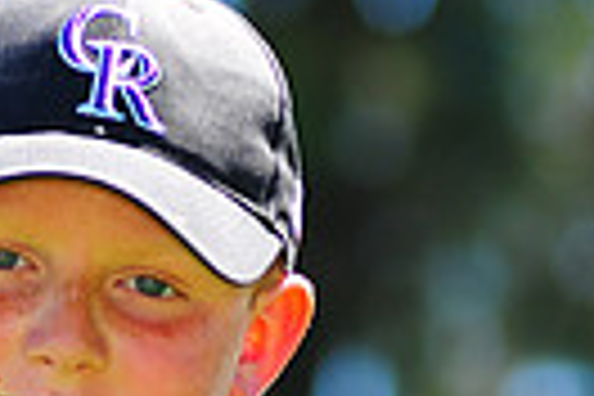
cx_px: 162
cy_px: 666
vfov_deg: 1.7
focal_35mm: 791
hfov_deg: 2.6
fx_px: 13050
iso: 200
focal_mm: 180
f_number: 5
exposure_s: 1/320
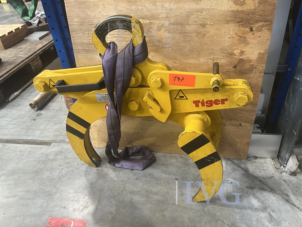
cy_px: 114
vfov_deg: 53.1
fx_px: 227
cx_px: 151
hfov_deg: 67.3
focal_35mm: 26
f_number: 1.6
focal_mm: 5.1
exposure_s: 1/60
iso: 160
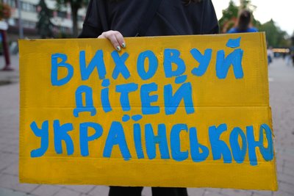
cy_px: 98
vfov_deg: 45.0
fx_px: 237
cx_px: 147
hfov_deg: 63.6
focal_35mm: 29
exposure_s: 1/200
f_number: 3.2
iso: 500
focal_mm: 29
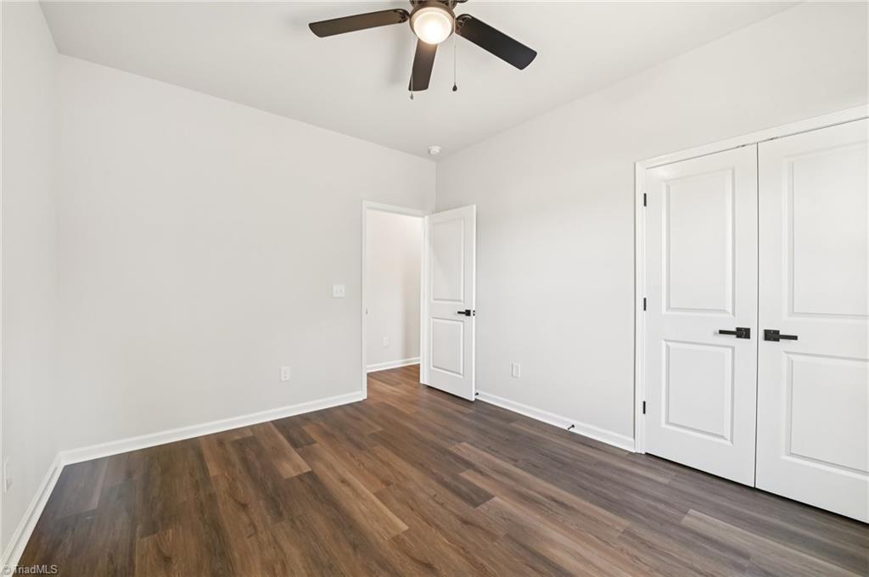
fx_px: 338
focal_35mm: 14
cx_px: 434
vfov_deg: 81.1
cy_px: 288
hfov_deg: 104.3
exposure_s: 1/4
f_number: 9
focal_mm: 14
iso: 200
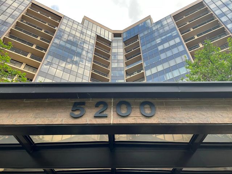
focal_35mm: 26
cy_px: 87
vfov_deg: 53.1
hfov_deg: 67.3
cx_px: 116
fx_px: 174
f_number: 1.6
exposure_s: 1/467
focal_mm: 5.1
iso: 50
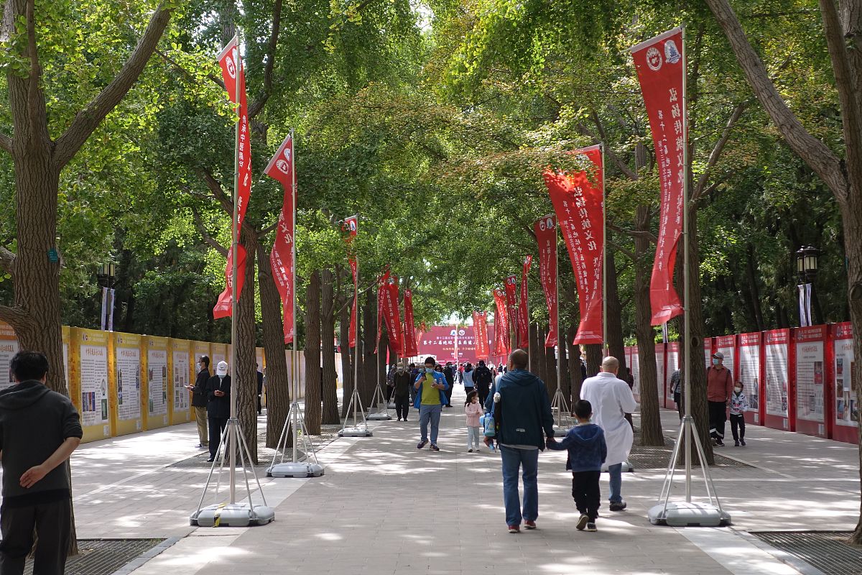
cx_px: 431
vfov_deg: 20.9
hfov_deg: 31.0
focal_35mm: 65
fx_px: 1556
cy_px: 288
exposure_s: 1/250
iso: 125
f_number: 4
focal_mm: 23.73
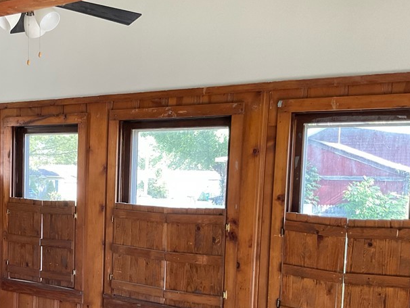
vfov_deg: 29.3
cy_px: 223
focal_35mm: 49
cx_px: 72
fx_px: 581
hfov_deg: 37.3
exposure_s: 1/60
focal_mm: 3
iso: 100
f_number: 1.8
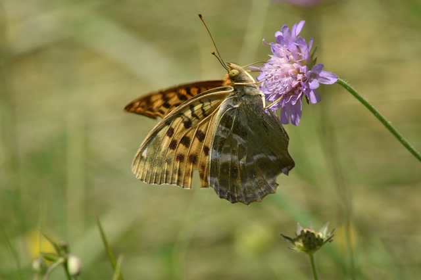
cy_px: 140
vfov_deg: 3.7
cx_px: 210
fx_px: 4383
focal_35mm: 375
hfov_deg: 5.5
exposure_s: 1/500
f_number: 18
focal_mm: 250
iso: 400
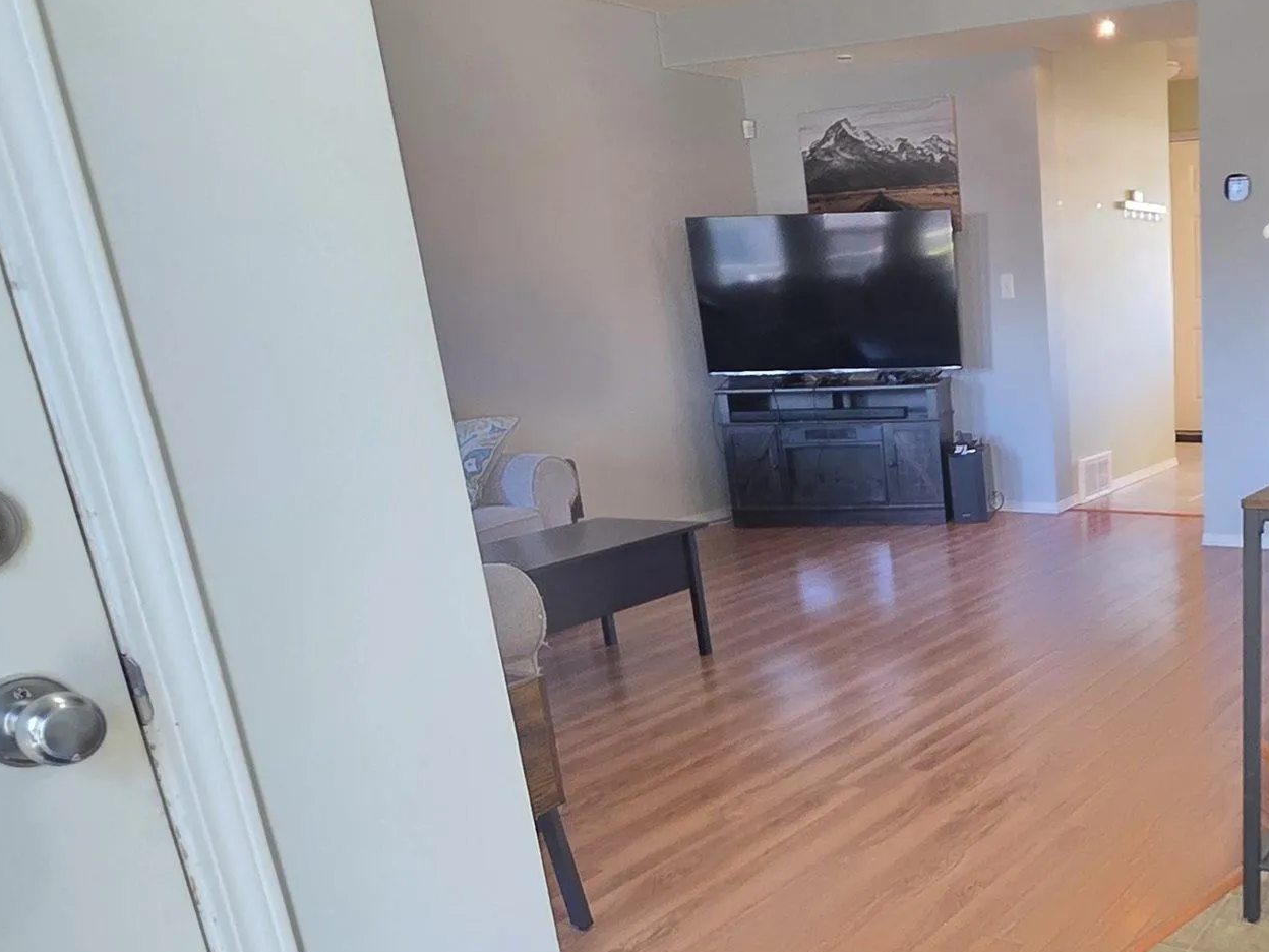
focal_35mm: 32
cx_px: 1084
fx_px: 1173
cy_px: 723
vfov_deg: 42.7
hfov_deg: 51.7
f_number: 1.9
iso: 500
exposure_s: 1/60
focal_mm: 2.2
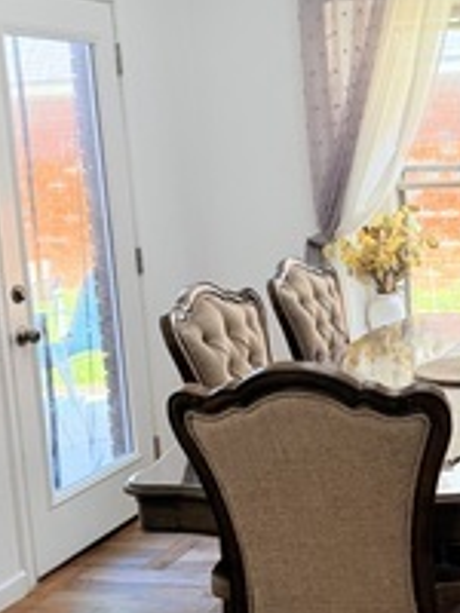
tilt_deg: -8.3
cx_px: 498
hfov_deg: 23.1
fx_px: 1063
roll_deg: +2.2
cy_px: 300
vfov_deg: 32.2
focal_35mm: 60
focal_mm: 6.76
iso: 125
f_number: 1.78
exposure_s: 1/202
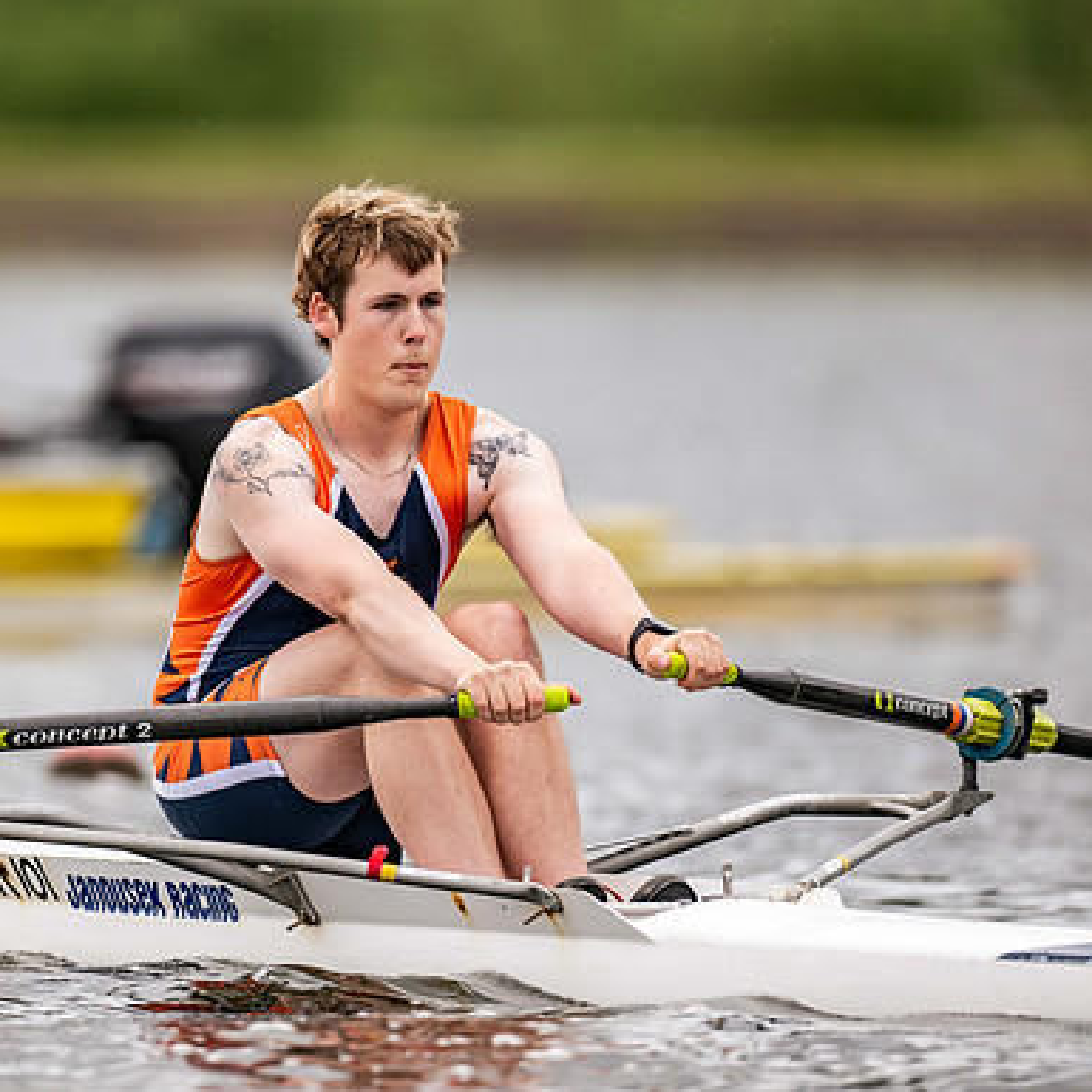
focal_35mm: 769
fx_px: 27446
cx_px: 366
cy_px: 546
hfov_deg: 2.3
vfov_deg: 2.3
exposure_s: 1/2500
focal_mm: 600
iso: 280
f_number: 4
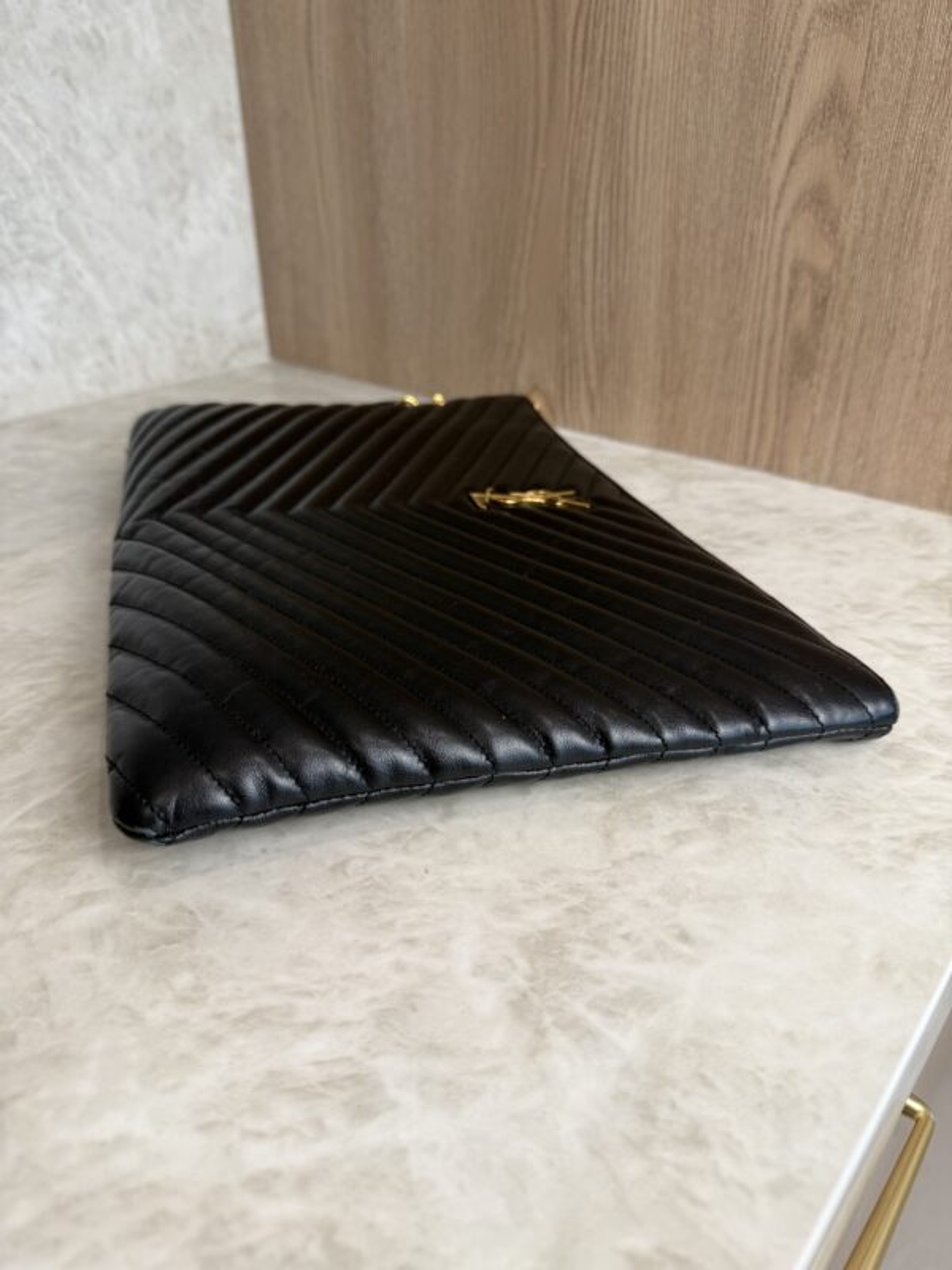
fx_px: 880
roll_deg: +0.5
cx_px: 476
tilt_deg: -29.6
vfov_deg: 71.6
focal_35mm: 24
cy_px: 635
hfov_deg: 56.8
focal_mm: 6.76
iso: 80
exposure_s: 1/120
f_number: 1.78
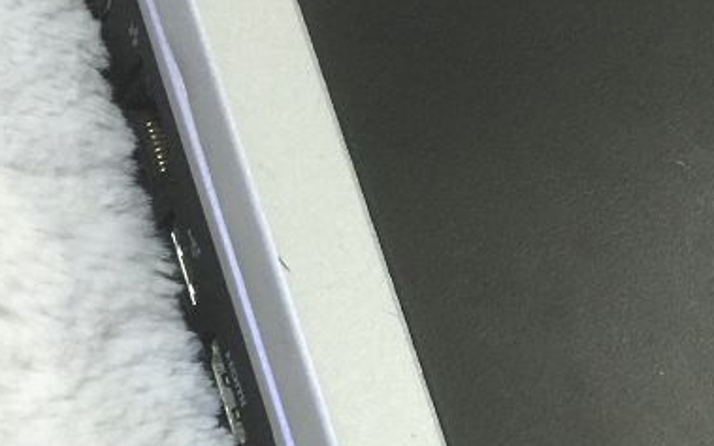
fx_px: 1615
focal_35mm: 83
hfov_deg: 24.0
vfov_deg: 15.6
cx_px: 682
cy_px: 374
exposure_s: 1/17
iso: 125
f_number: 2.2
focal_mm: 4.15
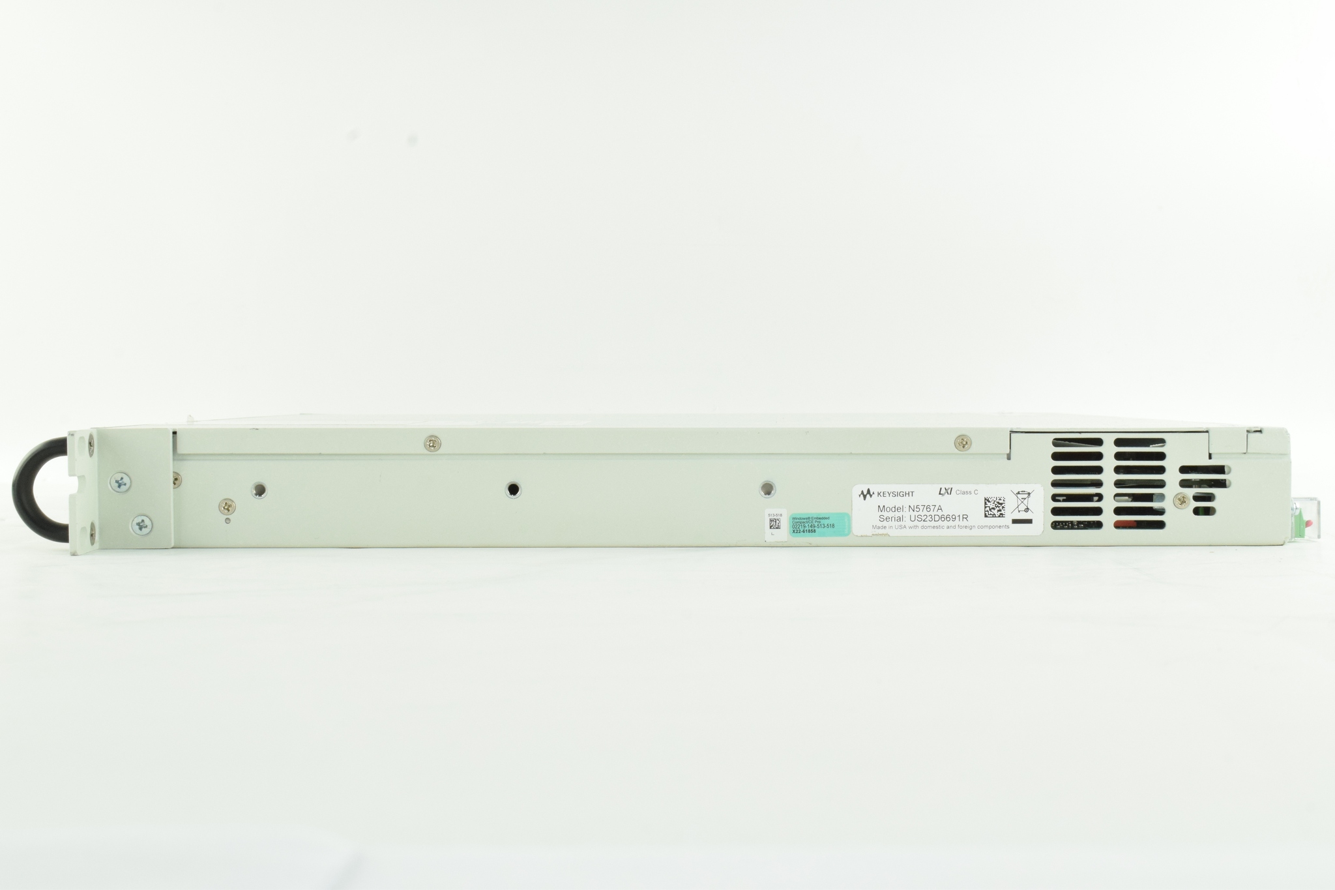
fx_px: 1947
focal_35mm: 52
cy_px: 445
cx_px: 668
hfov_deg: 37.9
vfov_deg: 25.7
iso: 1600
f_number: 22
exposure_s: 1/30
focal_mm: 35
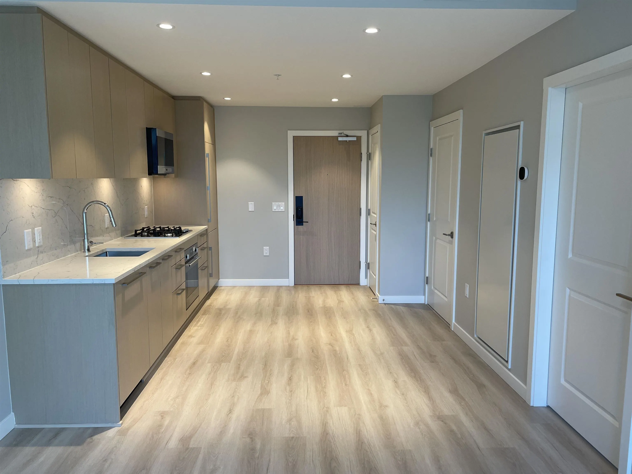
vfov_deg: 53.1
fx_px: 475
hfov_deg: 67.3
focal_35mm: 26
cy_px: 237
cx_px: 316
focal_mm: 4.2
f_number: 1.6
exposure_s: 1/120
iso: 80
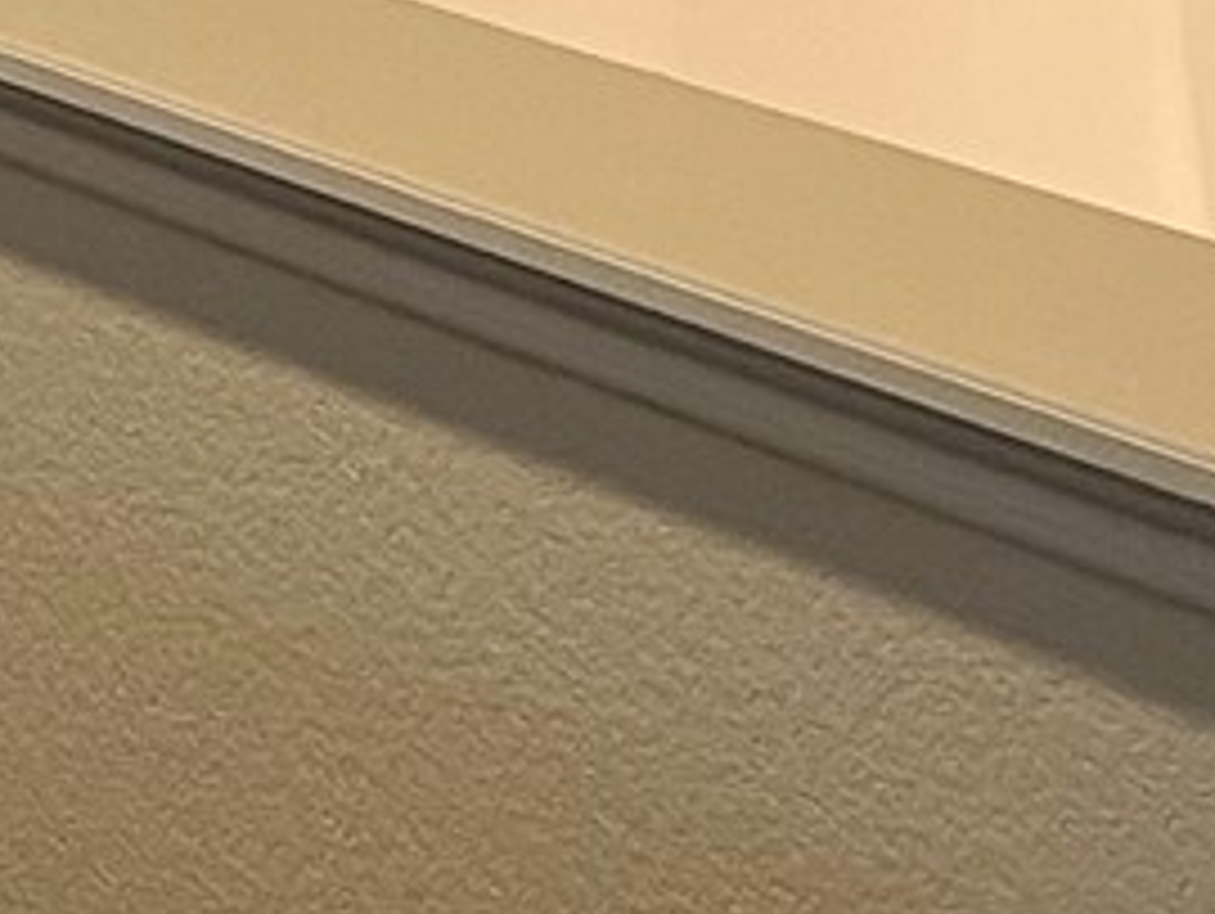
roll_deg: +2.8
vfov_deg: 7.2
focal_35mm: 197
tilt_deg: -3.6
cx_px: -662
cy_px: -1090
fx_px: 6921
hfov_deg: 9.7
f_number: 1.6
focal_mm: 5.1
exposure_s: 1/60
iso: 200
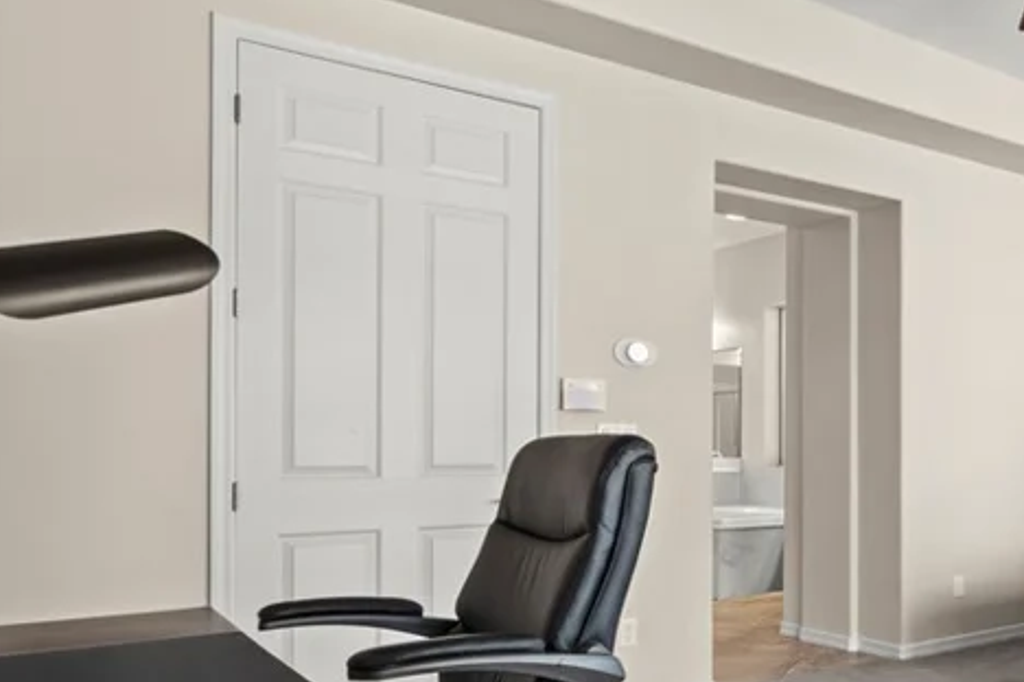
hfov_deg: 43.1
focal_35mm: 35
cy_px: 432
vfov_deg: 37.6
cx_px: 1112
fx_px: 995
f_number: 9
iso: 200
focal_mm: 16
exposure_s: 3.2
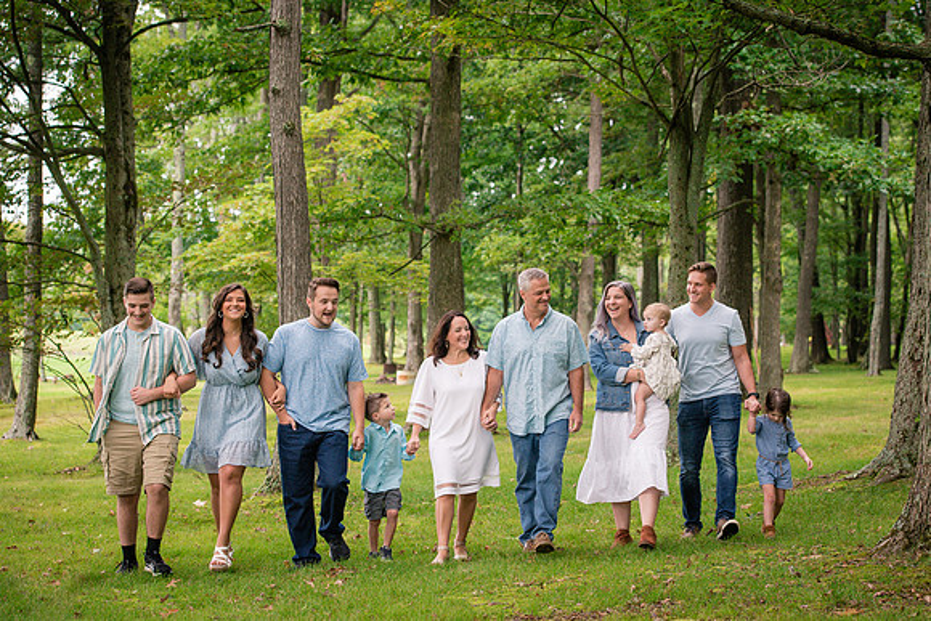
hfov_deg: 25.9
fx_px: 2024
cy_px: 316
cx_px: 506
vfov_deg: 17.4
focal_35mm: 78
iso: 1000
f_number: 4.5
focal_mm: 70
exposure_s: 1/250
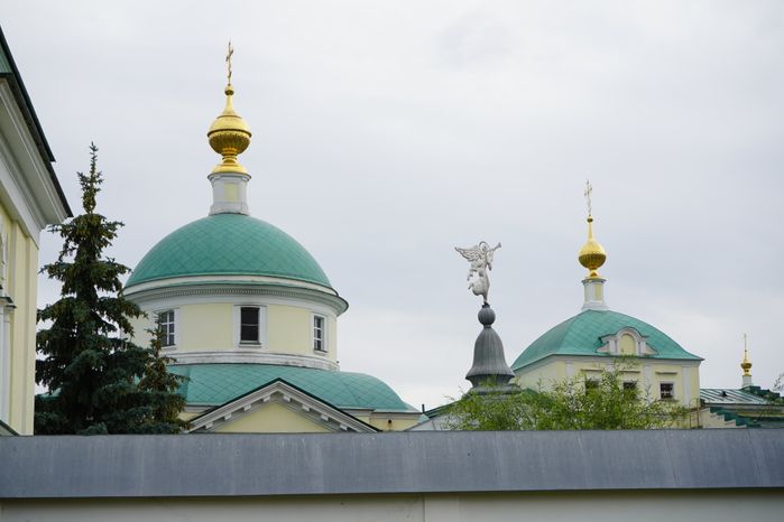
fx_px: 1524
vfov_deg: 19.5
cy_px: 261
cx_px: 392
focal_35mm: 70
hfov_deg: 28.8
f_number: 9
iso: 100
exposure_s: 1/125
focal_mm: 70
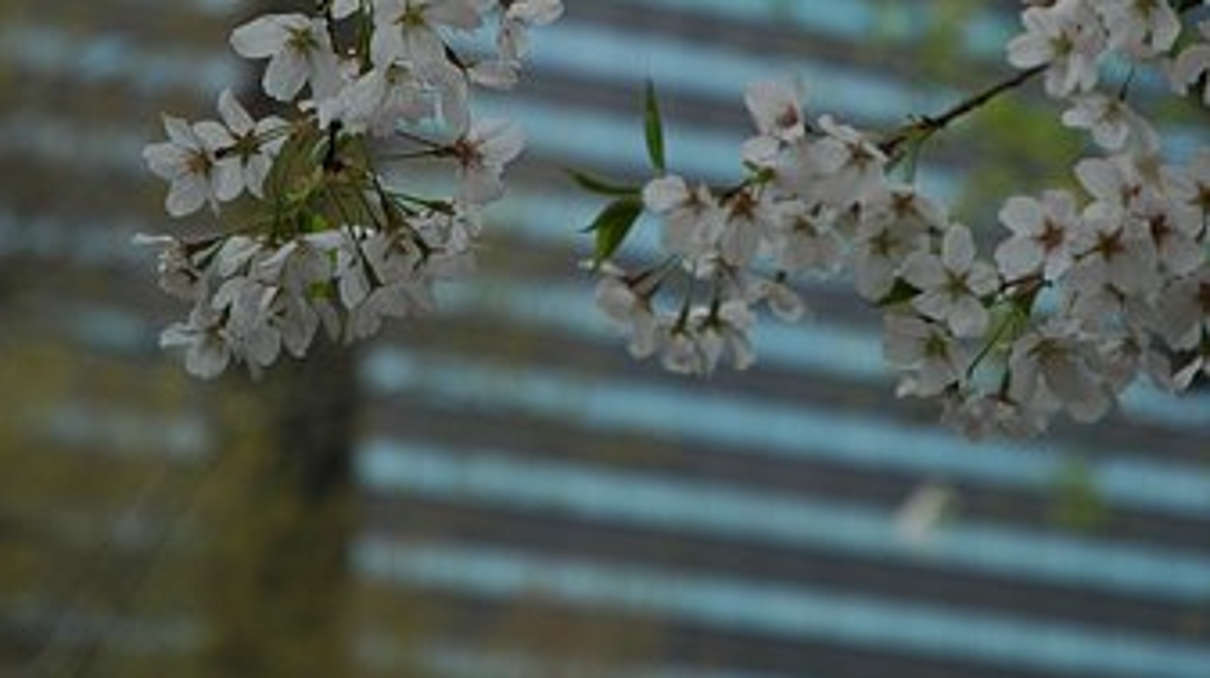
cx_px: 603
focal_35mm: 167
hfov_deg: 12.9
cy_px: -90
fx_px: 5354
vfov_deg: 7.2
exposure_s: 1/640
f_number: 4.5
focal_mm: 70
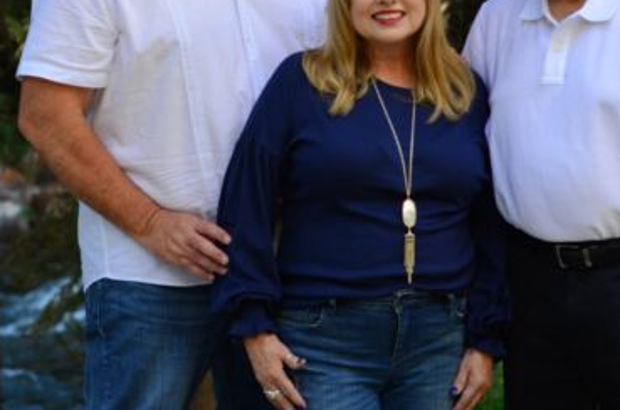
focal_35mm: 130
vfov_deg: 10.4
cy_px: 66
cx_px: 255
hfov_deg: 15.8
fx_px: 2233
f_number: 2.8
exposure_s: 1/250
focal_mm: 50
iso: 100
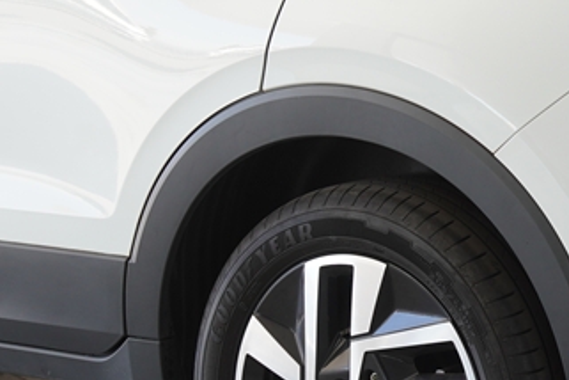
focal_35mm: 206
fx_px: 3249
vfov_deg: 6.7
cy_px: 99
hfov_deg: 9.9
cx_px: 620
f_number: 3.2
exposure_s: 1/100
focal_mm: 43
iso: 125
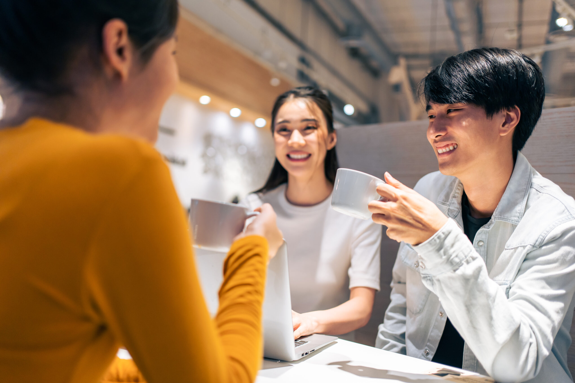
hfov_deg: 54.4
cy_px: 192
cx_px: 288
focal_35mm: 35
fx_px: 559
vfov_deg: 37.9
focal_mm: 35
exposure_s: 1/250
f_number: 1.8
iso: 640
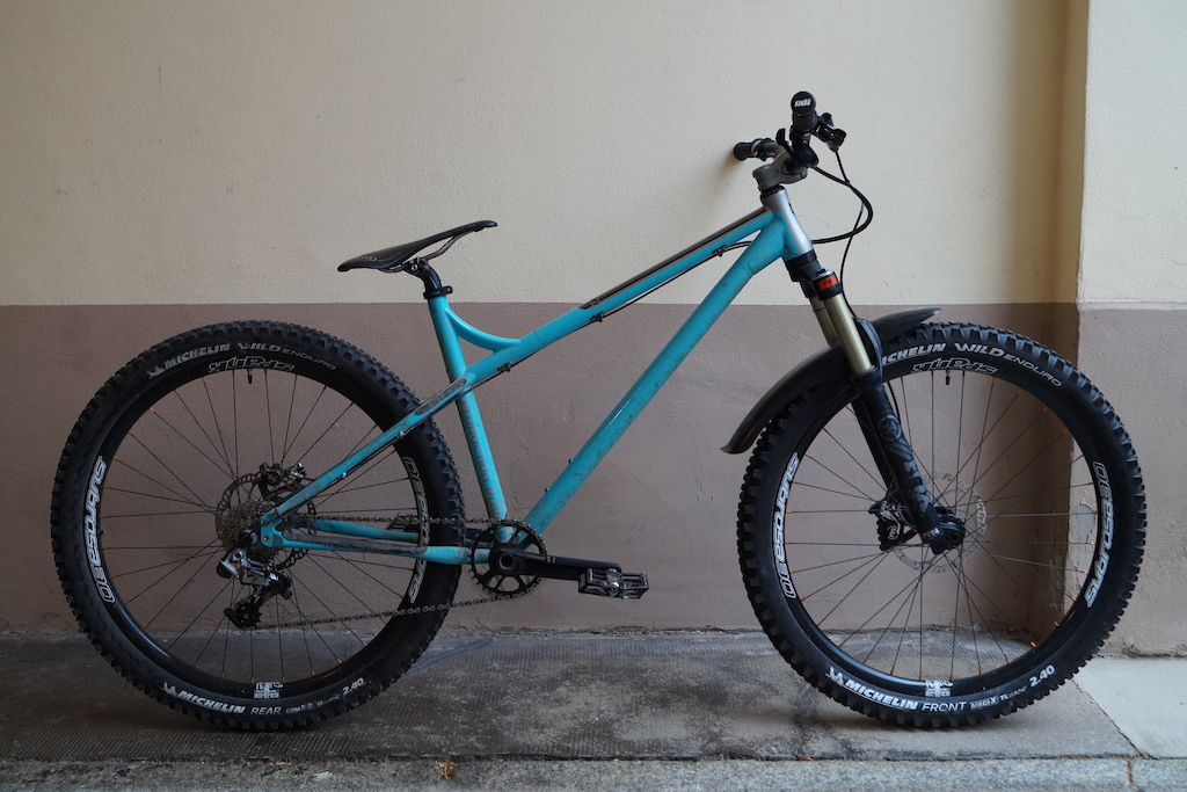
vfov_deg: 36.9
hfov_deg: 53.1
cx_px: 594
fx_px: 1187
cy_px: 396
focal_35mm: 36
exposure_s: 1/2
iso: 400
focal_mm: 24
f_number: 5.6
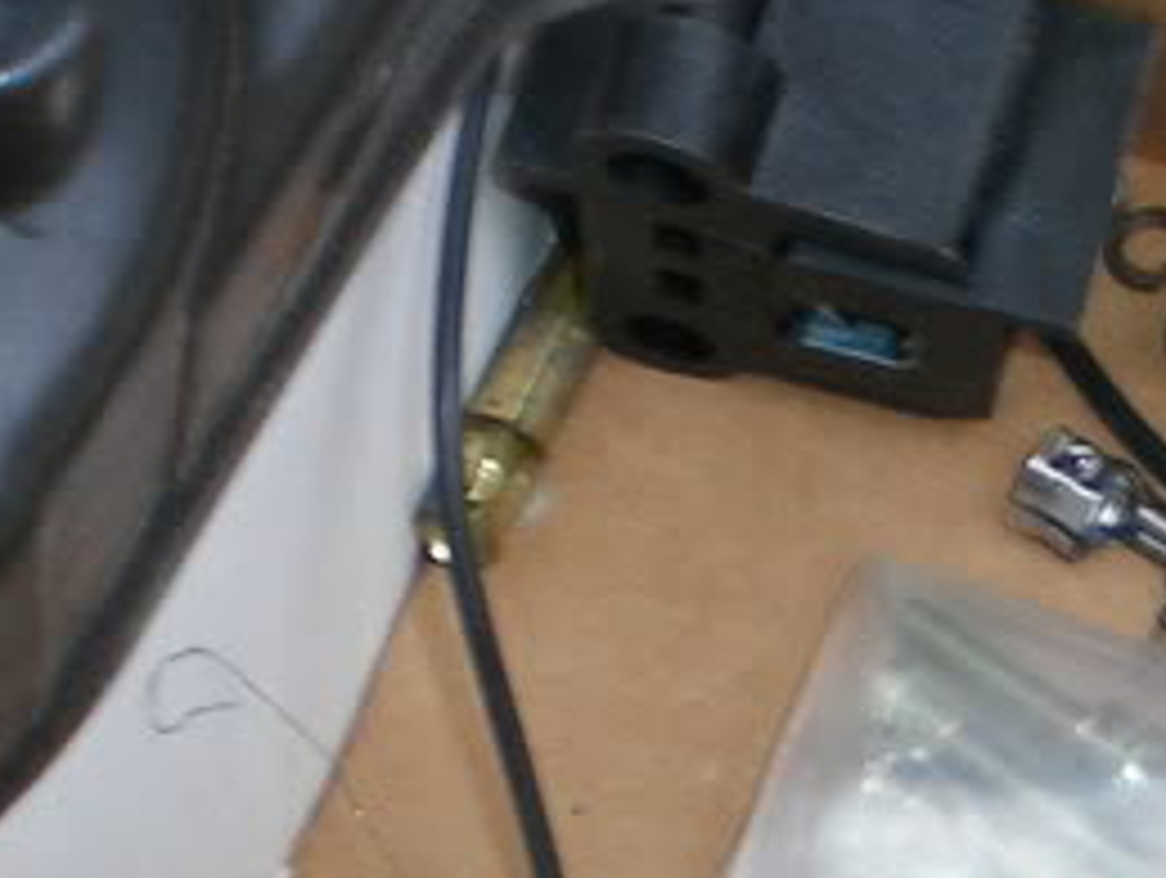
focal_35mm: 150
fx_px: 5060
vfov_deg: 9.9
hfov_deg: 13.0
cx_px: 1112
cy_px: 635
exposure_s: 1/80
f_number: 3.1
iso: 64
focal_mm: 6.3
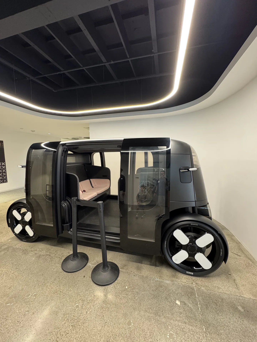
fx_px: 139
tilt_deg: -6.8
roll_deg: +0.7
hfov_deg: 85.7
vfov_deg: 102.1
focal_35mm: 14
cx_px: 128
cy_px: 171
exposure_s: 1/60
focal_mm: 2.22
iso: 250
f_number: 2.2
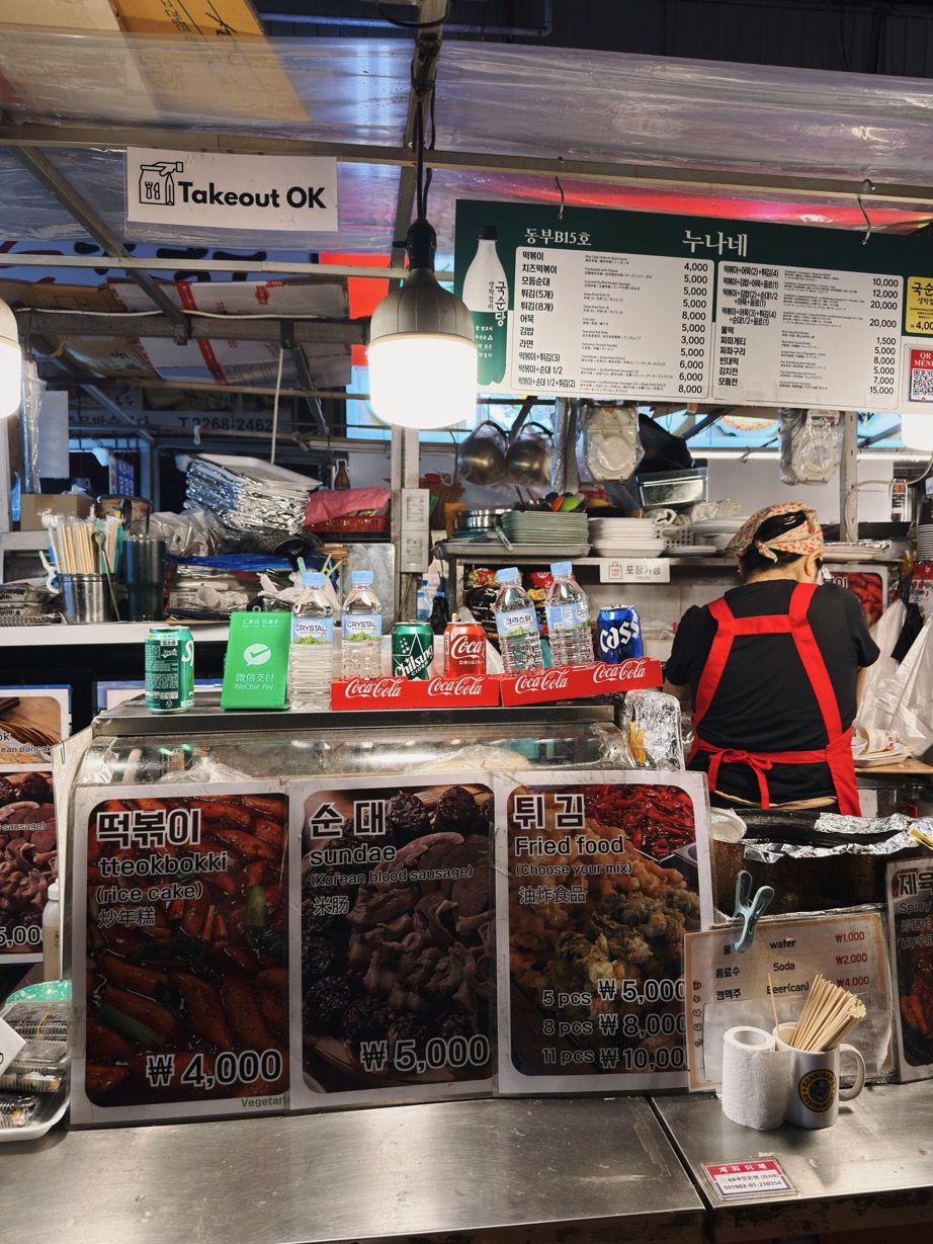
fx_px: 898
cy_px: 611
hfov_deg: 54.9
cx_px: 470
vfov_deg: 69.4
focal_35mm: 25
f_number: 1.78
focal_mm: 6.76
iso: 64
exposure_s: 1/120
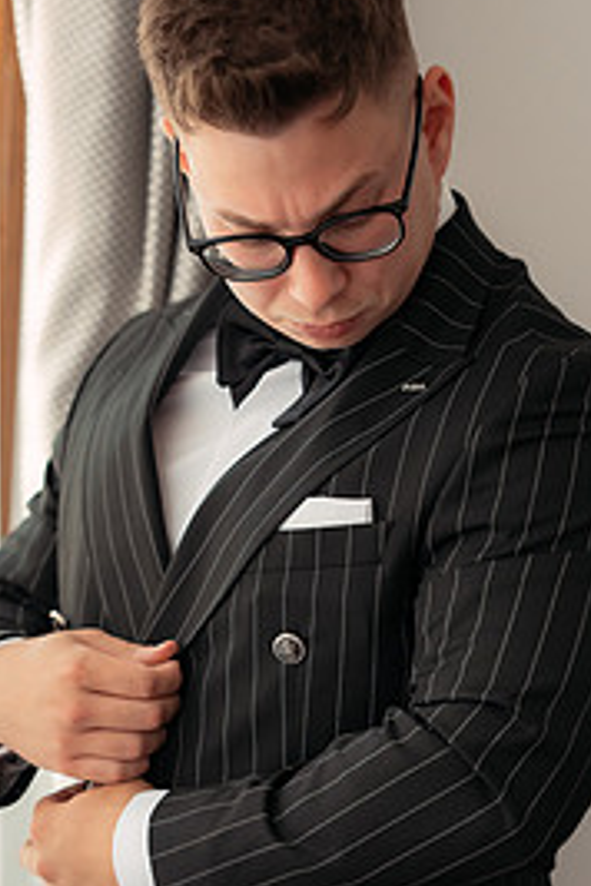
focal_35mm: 143
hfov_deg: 9.6
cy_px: 587
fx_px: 3521
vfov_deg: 14.3
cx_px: 277
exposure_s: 1/200
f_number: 3.2
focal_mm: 85
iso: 1600
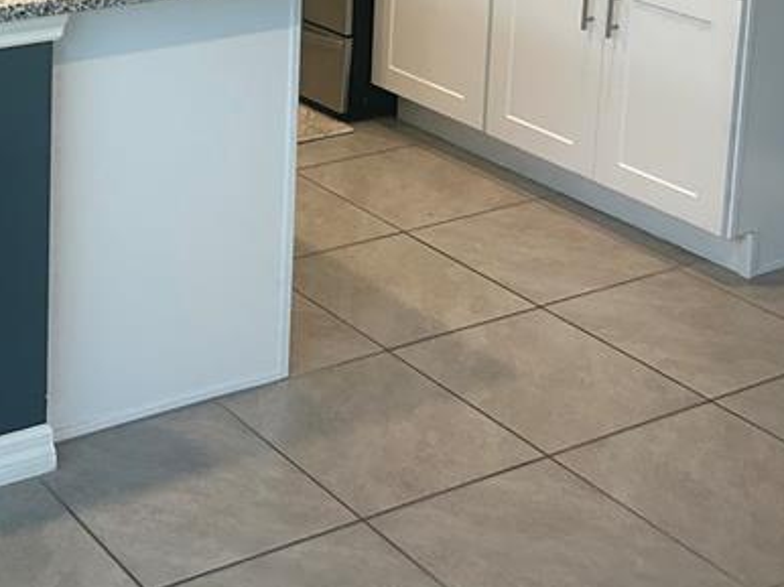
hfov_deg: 26.6
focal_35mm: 69
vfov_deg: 19.6
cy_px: -179
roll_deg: -0.4
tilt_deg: -9.6
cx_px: -4
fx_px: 1562
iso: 100
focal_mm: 5.7
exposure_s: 1/120
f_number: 1.5
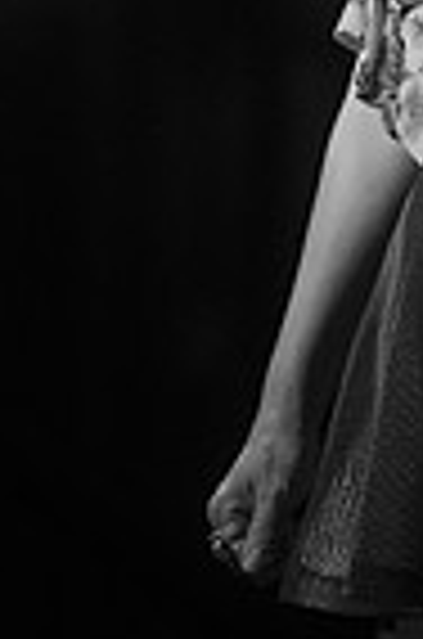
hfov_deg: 4.3
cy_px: -360
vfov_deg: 6.4
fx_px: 5632
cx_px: 405
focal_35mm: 318
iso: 2500
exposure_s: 1/160
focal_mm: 100
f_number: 3.2
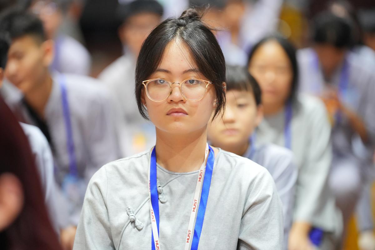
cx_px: 188
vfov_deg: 9.1
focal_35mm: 150
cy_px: 125
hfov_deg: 13.7
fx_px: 1562
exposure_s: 1/100
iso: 4000
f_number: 2.8
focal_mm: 150
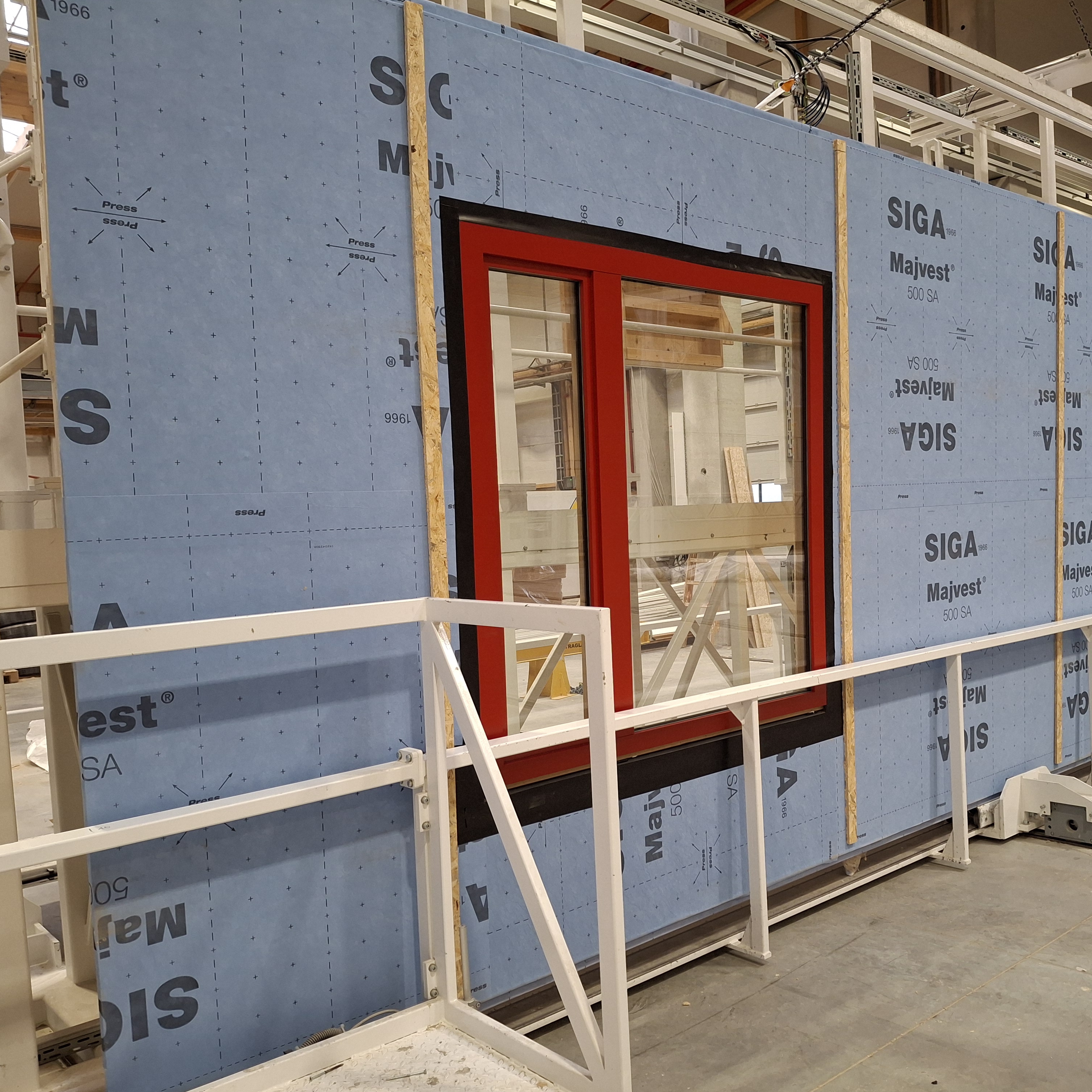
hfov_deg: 53.7
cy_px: 554
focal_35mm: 30
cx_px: 653
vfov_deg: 54.0
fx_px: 1071
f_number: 1.8
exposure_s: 1/50
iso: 160
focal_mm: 4.69
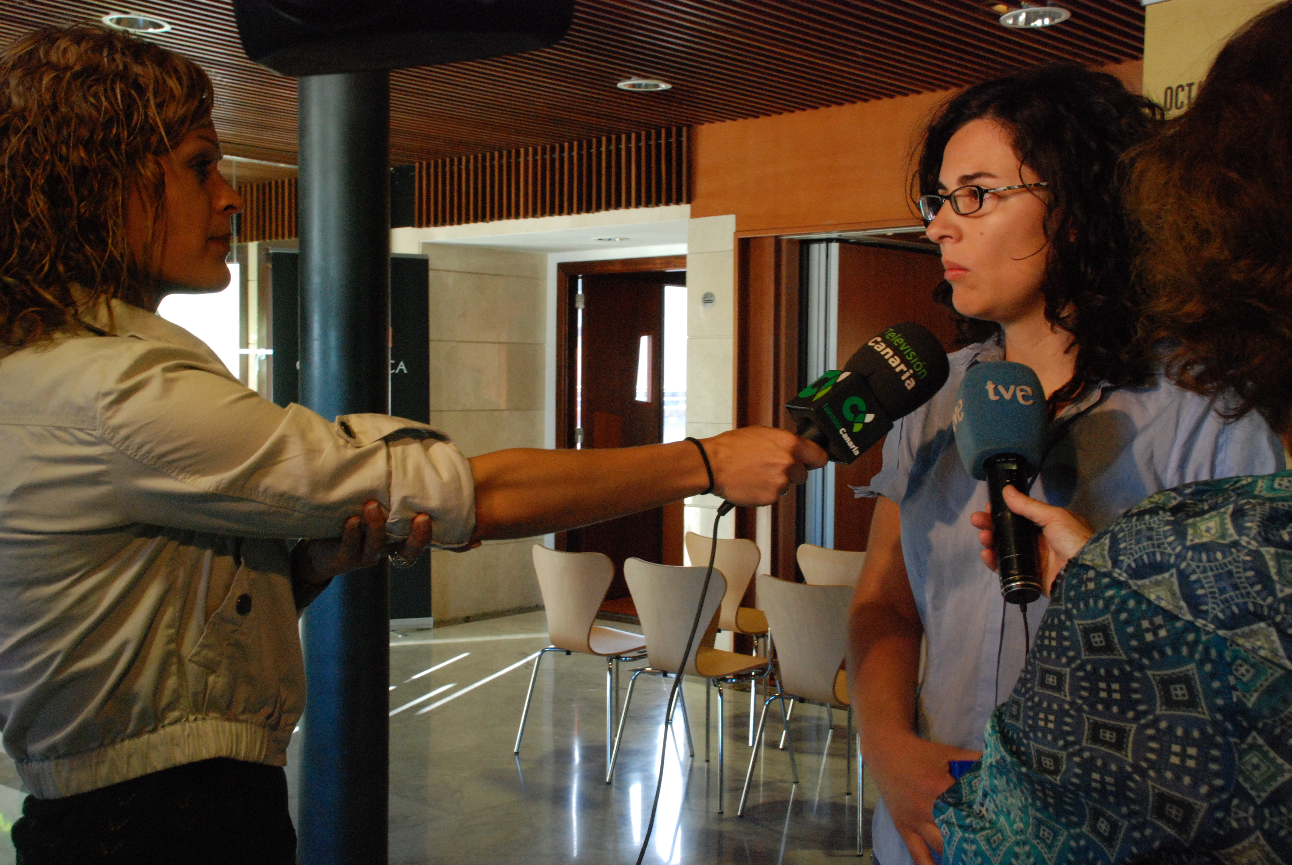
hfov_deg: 49.5
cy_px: 432
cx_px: 646
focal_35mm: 39
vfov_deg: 34.3
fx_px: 1401
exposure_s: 1/20
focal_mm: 26
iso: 1250
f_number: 13
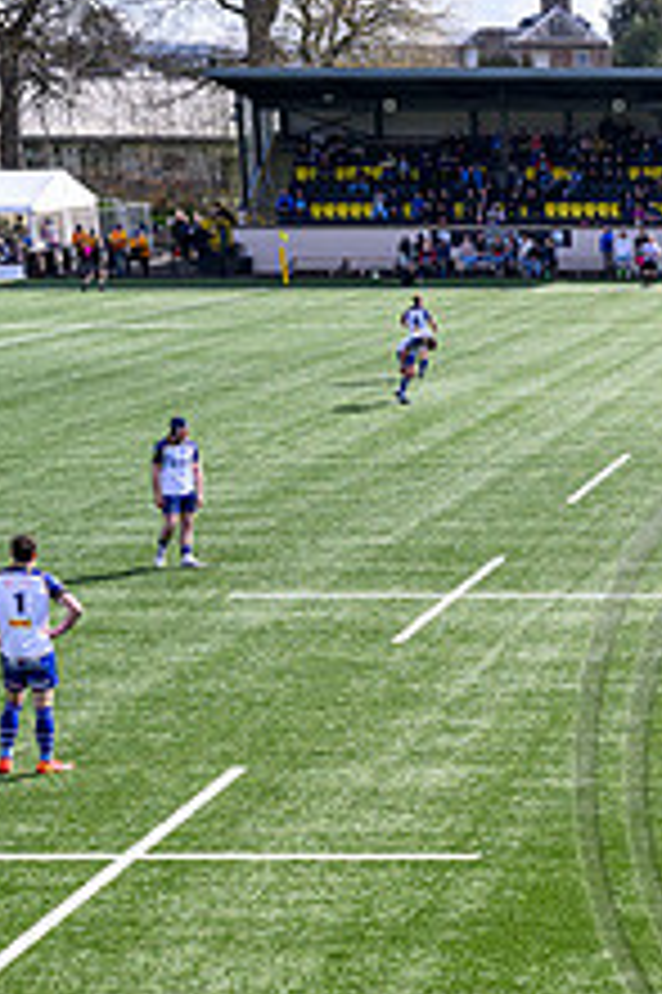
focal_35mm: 92
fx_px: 2541
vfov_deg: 21.9
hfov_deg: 13.8
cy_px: 767
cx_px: 1036
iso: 400
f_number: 5.6
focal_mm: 35
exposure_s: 1/1000
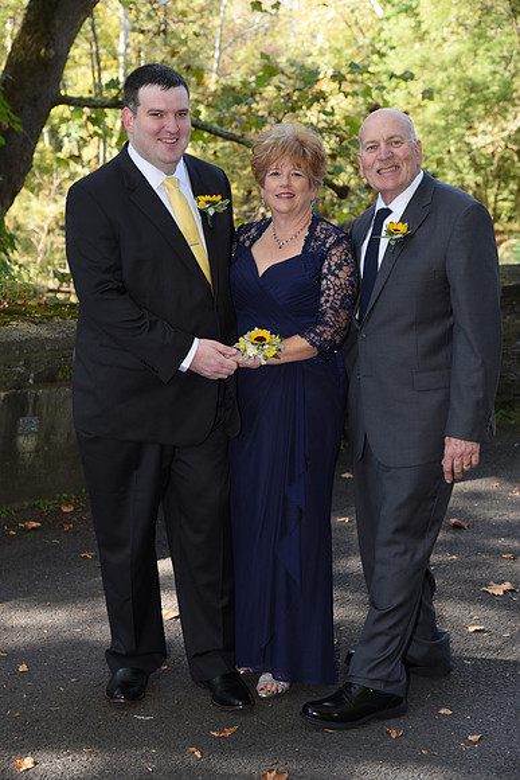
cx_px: 260
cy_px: 390
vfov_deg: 31.0
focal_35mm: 65
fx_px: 1407
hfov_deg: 20.9
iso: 640
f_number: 5.6
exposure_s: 1/200
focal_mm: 65
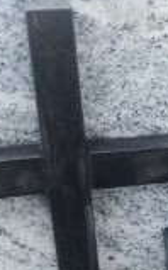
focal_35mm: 111
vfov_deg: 18.0
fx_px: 815
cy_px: 307
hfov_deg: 10.4
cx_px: 382
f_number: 1.8
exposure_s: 1/551
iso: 109
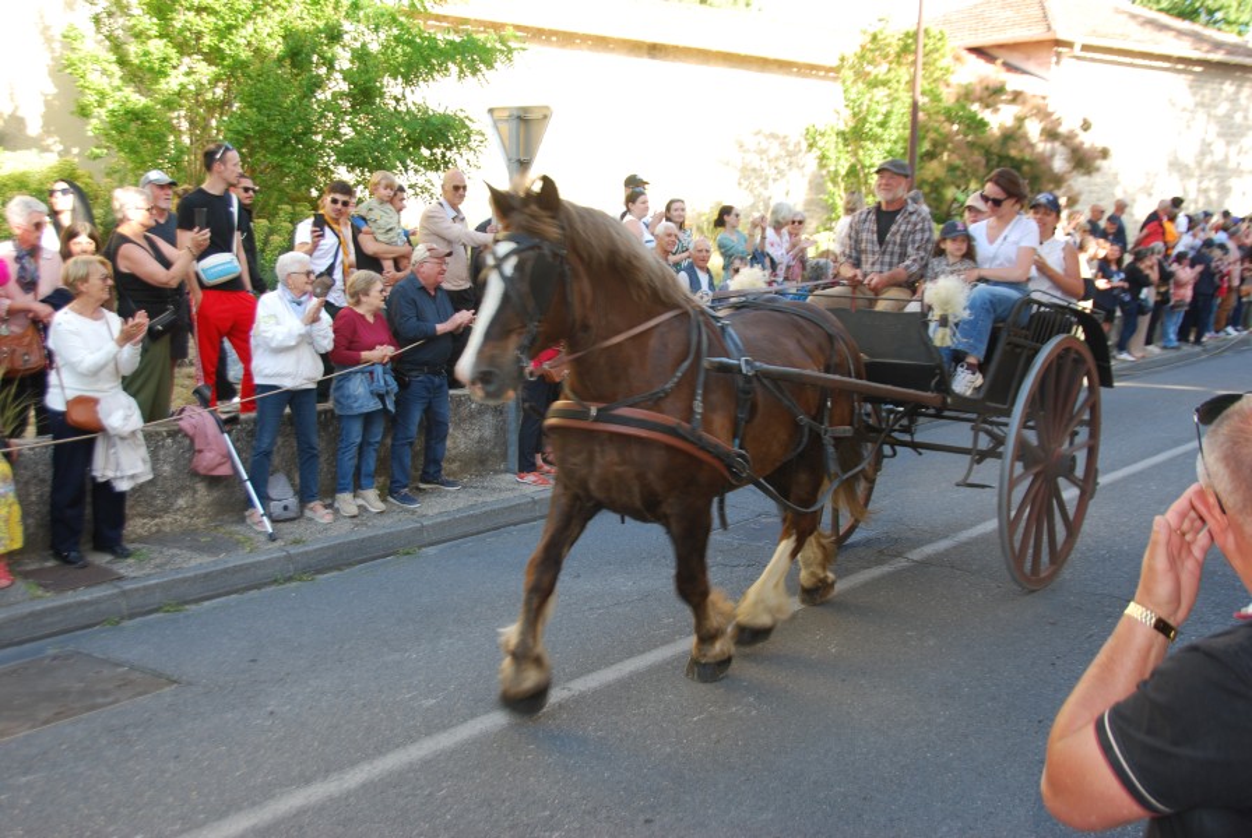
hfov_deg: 49.5
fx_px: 1358
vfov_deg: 34.3
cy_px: 419
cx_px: 626
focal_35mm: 39
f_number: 4
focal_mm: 26
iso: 160
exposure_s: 1/125
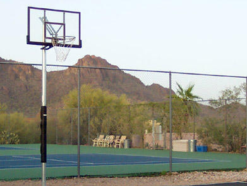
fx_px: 600
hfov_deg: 23.3
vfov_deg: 17.5
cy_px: 128
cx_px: 128
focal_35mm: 84
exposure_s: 1/250
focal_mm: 8
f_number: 2.8
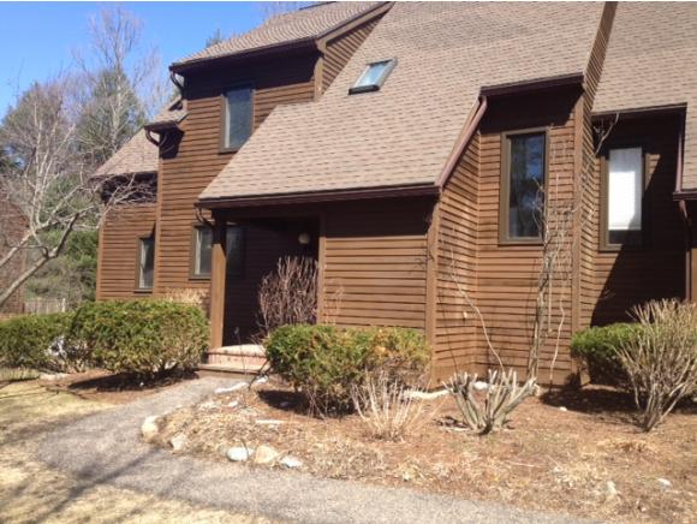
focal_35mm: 35
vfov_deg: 40.8
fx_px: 705
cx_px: 348
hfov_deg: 52.6
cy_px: 262
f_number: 2.4
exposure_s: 1/726
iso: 50
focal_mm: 4.28
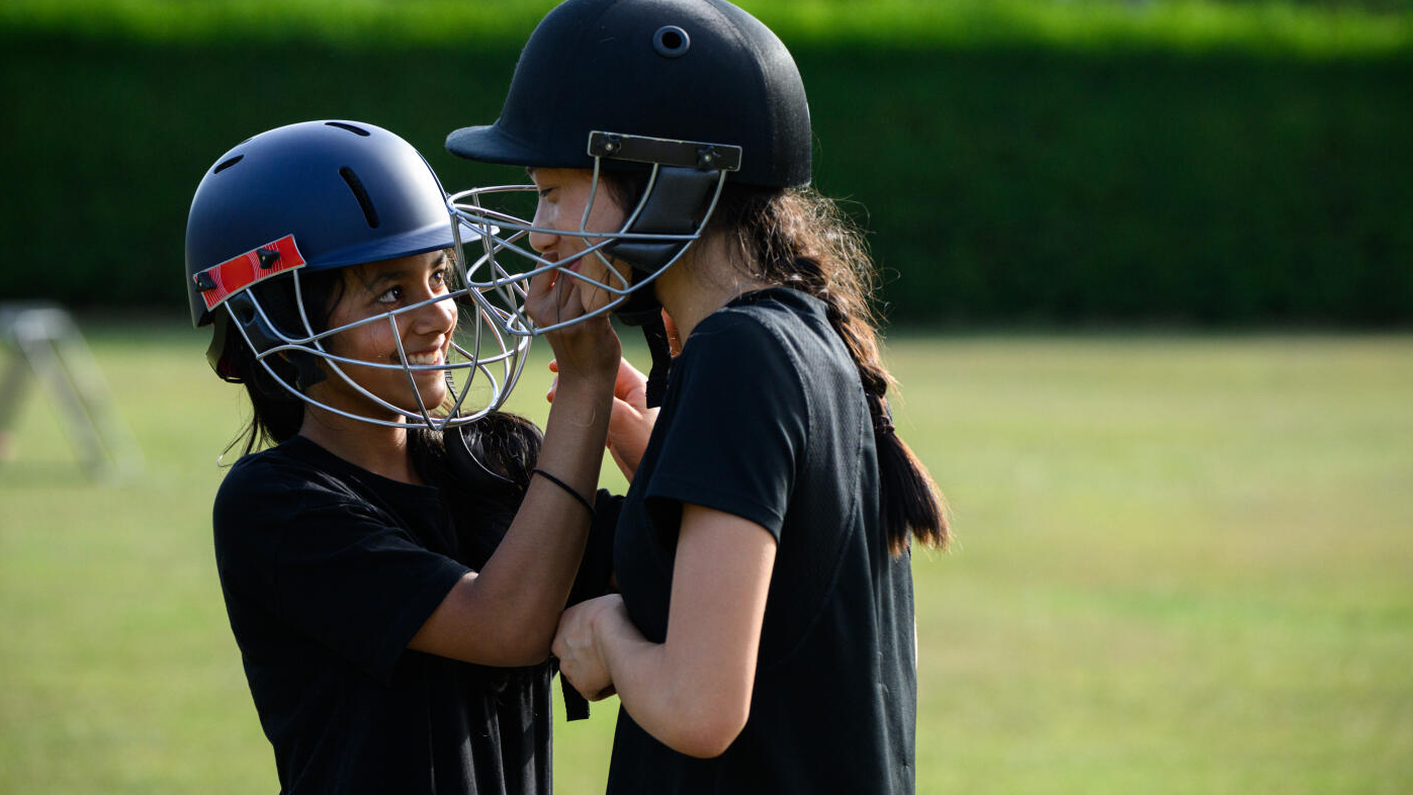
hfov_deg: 11.4
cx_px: 706
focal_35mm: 189
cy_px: 361
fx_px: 7082
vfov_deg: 6.4
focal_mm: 180
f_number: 5.6
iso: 1600
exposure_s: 1/2000
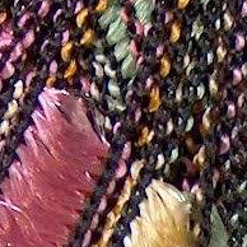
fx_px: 4715
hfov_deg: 3.0
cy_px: 591
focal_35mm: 584
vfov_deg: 3.0
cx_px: 76
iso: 100
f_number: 2.9
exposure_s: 1/2.45
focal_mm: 20.29
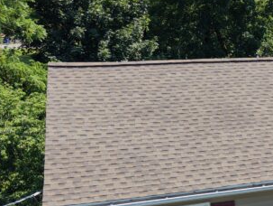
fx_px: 640
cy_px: 164
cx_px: 377
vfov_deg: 18.1
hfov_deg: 21.3
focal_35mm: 81
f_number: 1.8
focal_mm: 8.67
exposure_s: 1/1000
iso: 100
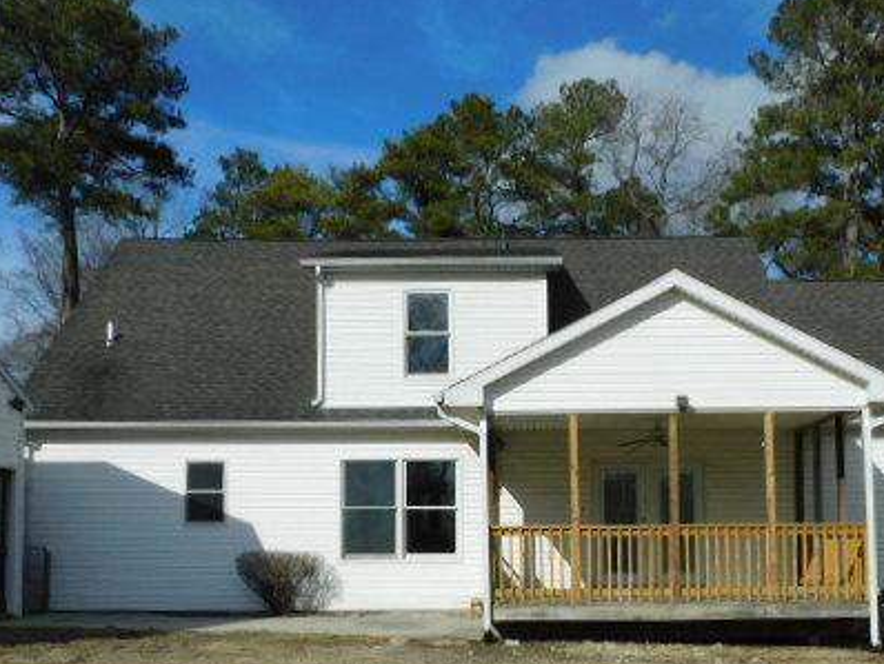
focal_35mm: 45
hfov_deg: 41.9
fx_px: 1150
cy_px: 484
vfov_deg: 31.7
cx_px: 511
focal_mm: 5
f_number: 5
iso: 125
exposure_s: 1/1600
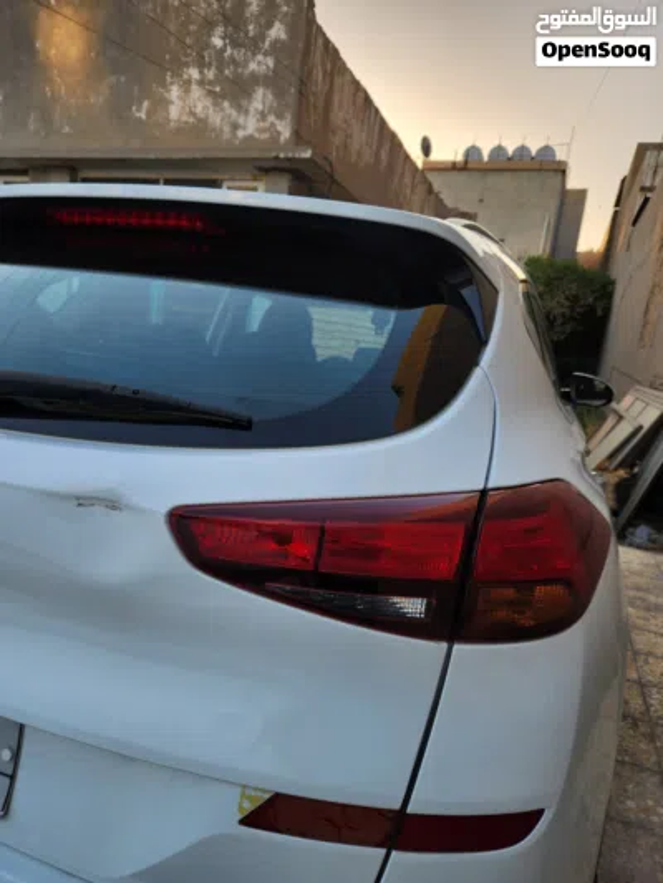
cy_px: 442
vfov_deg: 73.9
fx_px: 587
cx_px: 332
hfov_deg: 58.9
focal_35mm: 23
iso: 20
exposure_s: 1/202
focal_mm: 5.4
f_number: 1.8
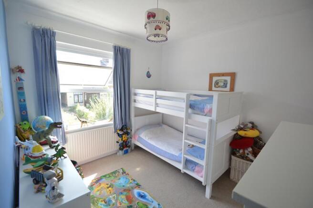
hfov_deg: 100.4
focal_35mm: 15
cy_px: 104
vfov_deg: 77.2
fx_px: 130
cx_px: 156
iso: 100
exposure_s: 1/50
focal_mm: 10
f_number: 3.5
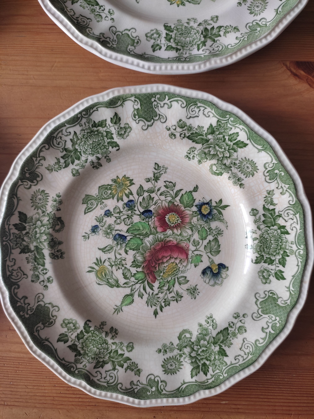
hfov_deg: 53.1
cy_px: 210
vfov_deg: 67.3
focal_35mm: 26
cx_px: 157
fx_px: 314
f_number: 1.79
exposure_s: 1/100
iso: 146
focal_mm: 4.74
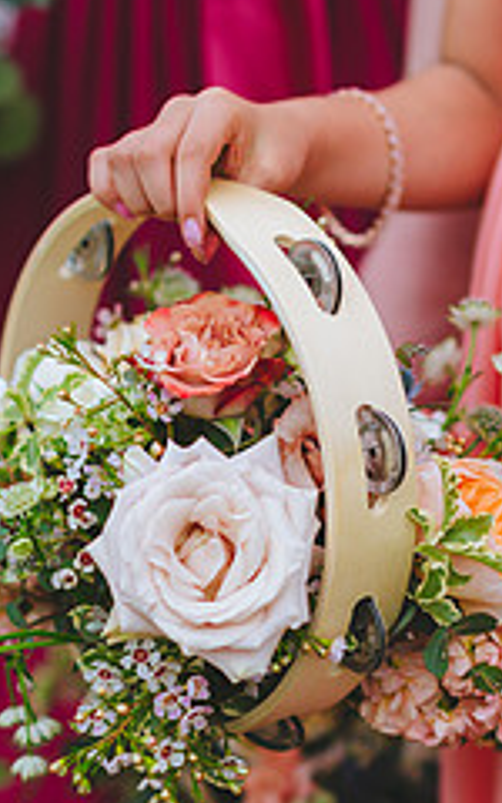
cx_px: 296
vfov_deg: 12.9
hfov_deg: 8.1
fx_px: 3546
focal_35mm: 162
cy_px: 405
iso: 200
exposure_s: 1/2000
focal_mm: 85
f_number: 2.2
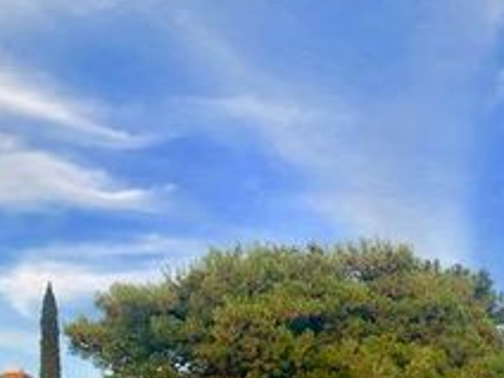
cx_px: 535
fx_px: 961
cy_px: 436
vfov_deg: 20.9
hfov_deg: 27.3
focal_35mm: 66
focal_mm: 3.99
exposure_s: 1/230
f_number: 1.8
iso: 20
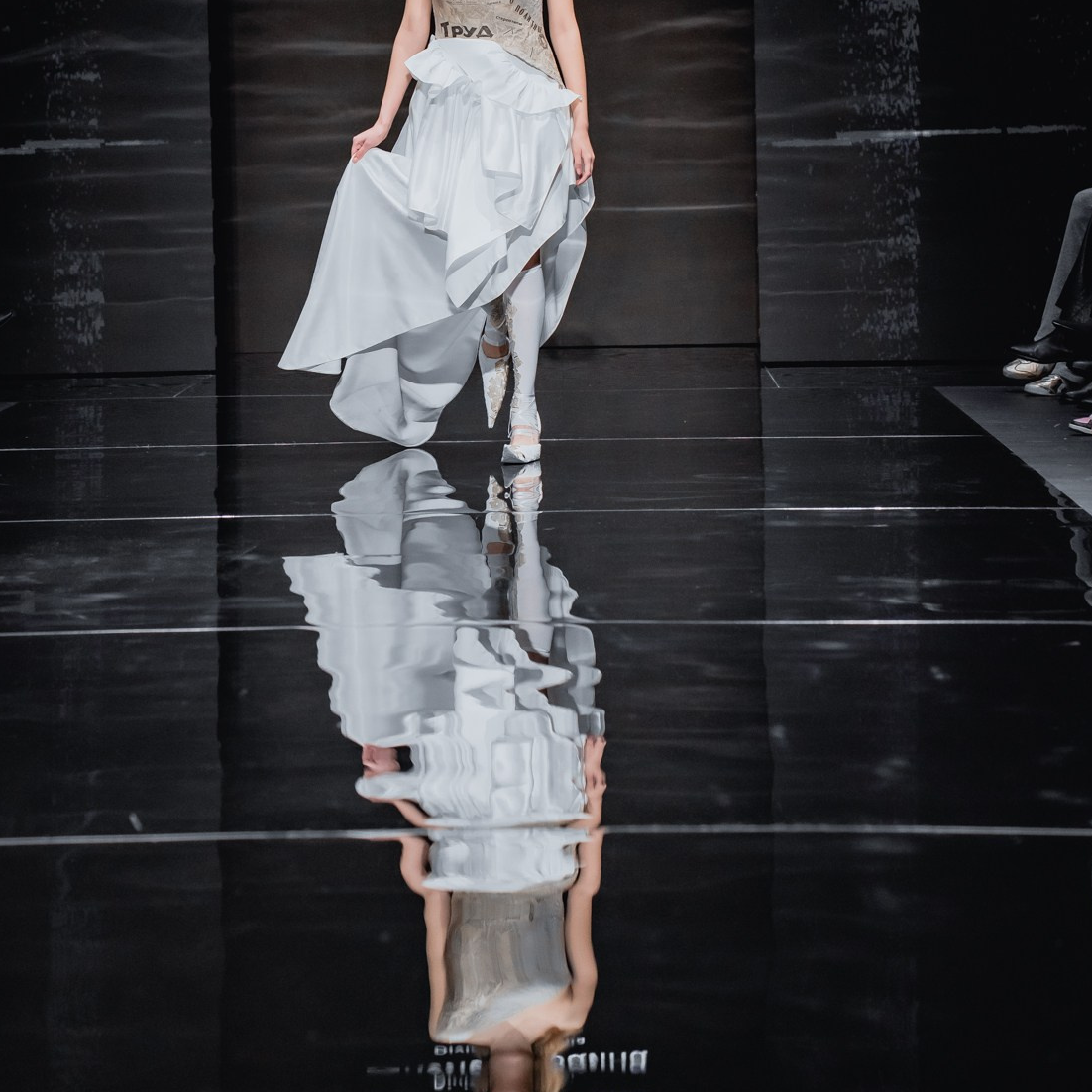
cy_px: 164
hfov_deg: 15.7
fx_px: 3962
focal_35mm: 111
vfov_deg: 15.6
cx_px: 496
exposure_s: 1/250
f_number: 4
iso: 3200
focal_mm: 75
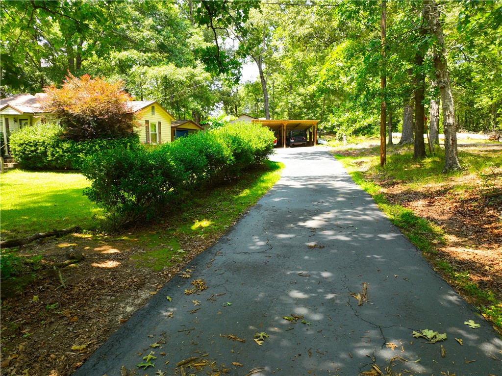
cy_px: 188
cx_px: 251
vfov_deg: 56.8
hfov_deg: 71.6
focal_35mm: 24
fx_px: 348
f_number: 2.8
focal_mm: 12.29
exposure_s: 1/25
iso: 110
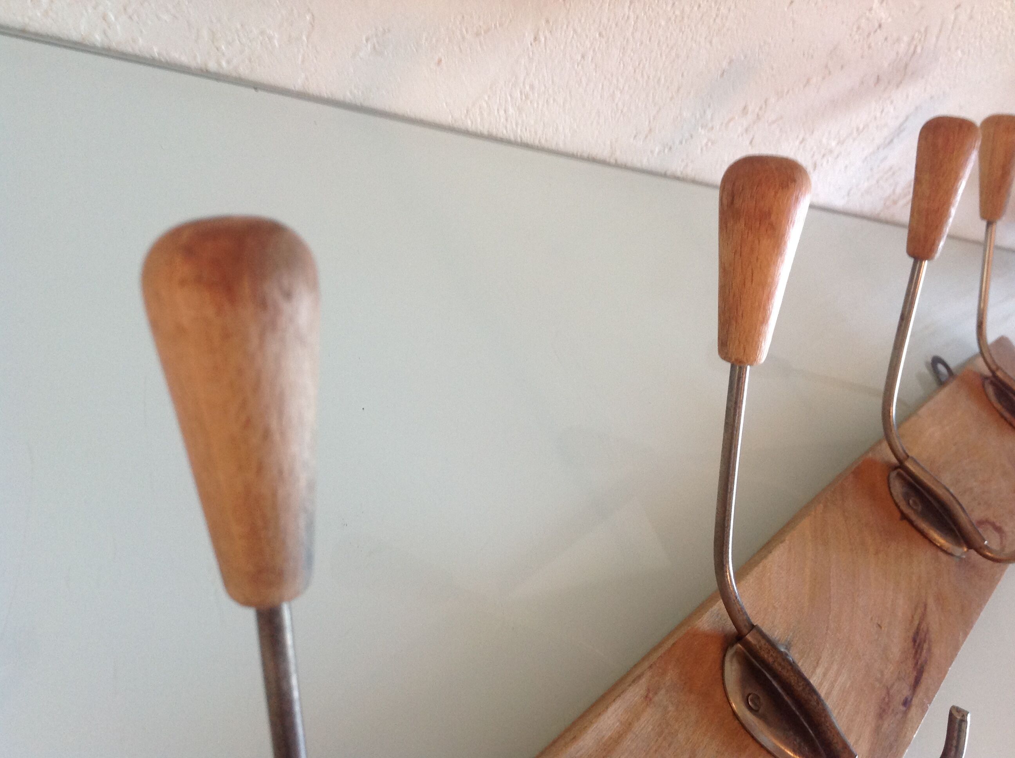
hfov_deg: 52.7
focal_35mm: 35
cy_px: 379
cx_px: 508
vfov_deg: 40.6
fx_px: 1025
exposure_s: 1/17
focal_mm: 4.28
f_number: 2.4
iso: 125
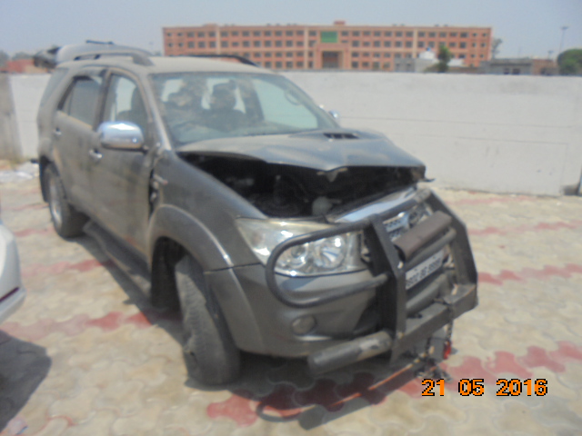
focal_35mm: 26
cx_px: 291
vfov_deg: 53.1
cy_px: 218
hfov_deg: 67.3
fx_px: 437
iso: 100
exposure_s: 1/800
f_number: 3.5
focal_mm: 4.6
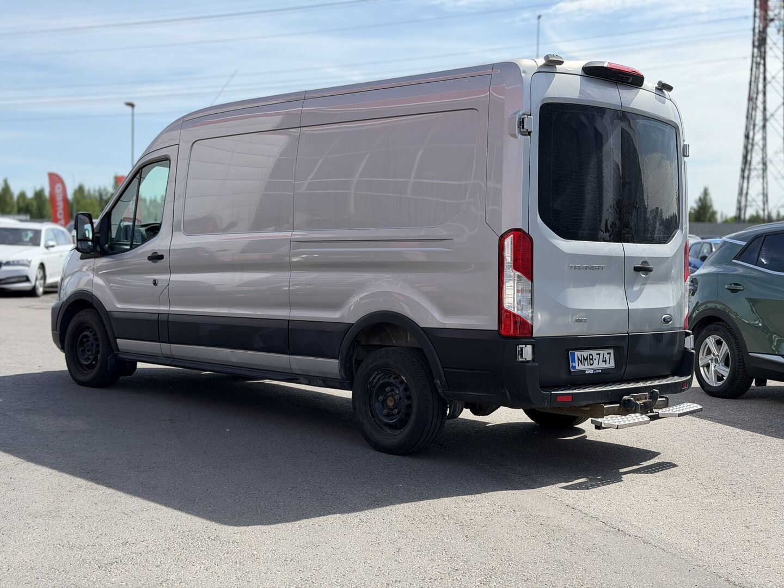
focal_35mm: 48
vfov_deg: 30.3
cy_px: 294
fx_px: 1087
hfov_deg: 39.7
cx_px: 392
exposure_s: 1/3096
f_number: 1.78
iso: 80
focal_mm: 6.76
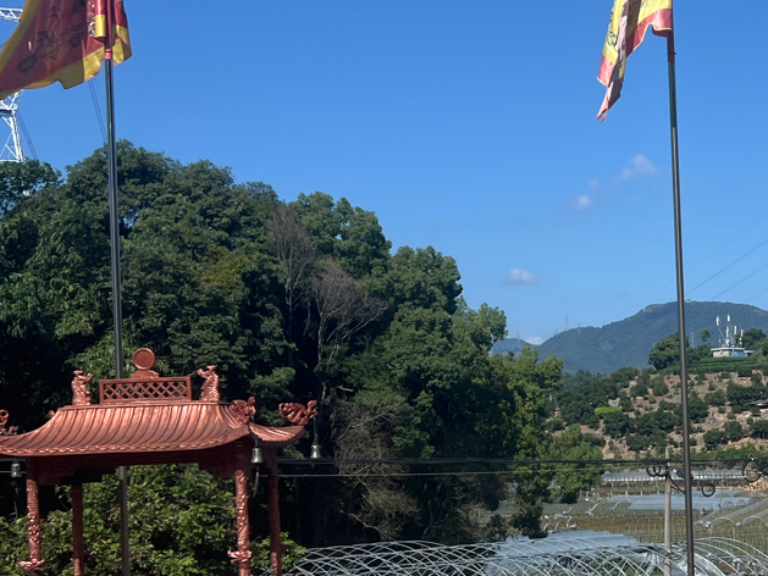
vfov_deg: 23.4
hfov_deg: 29.1
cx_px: 777
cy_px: 430
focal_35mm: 62
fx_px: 1376
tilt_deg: -0.2
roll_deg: +2.2
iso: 50
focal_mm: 5.7
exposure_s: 1/4831
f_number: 1.5
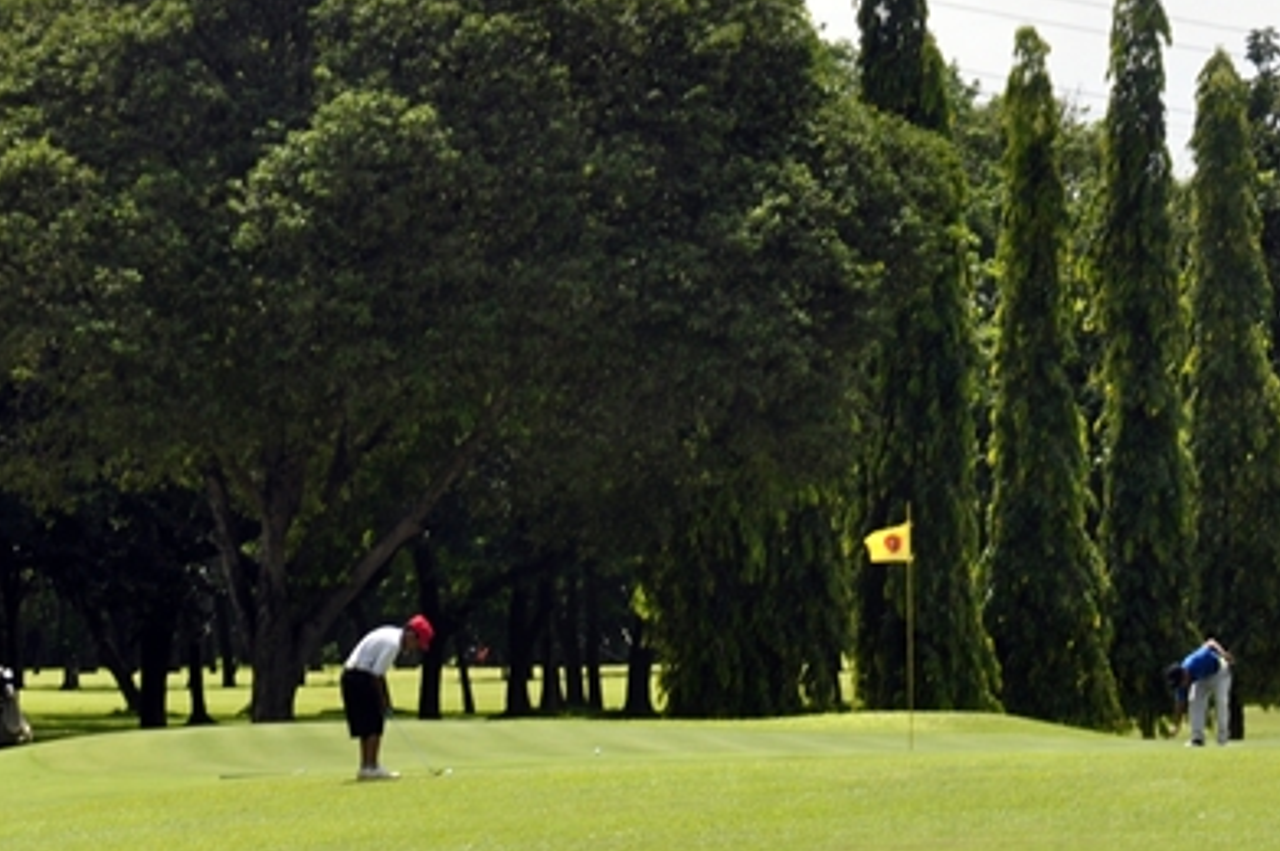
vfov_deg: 6.6
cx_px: 419
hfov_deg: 9.9
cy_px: 697
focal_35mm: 207
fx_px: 7354
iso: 200
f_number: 10
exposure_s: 1/320
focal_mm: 60
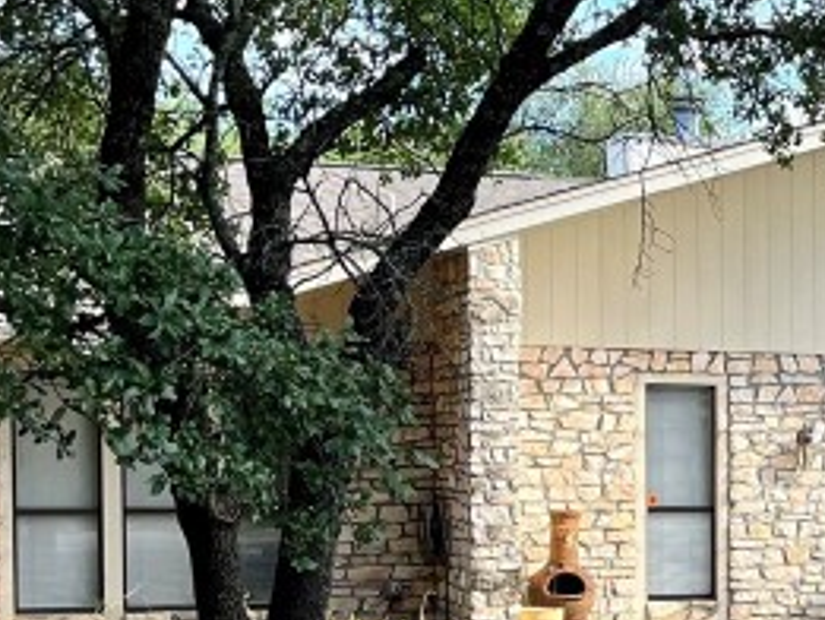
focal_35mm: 102
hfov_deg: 17.6
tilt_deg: -2.4
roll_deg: -0.3
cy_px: 557
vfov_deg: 14.4
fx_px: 2432
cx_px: 1170
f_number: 1.6
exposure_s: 1/552
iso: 50
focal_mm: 5.1
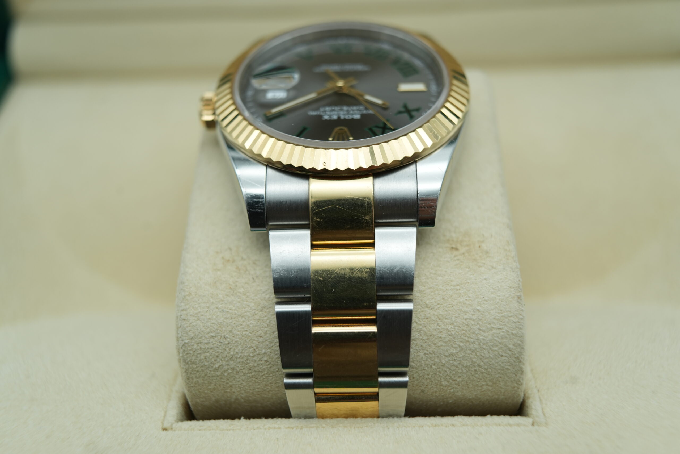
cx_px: 340
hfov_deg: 54.4
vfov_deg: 37.9
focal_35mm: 35
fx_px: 661
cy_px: 227
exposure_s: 1/250
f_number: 5
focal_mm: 35
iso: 400
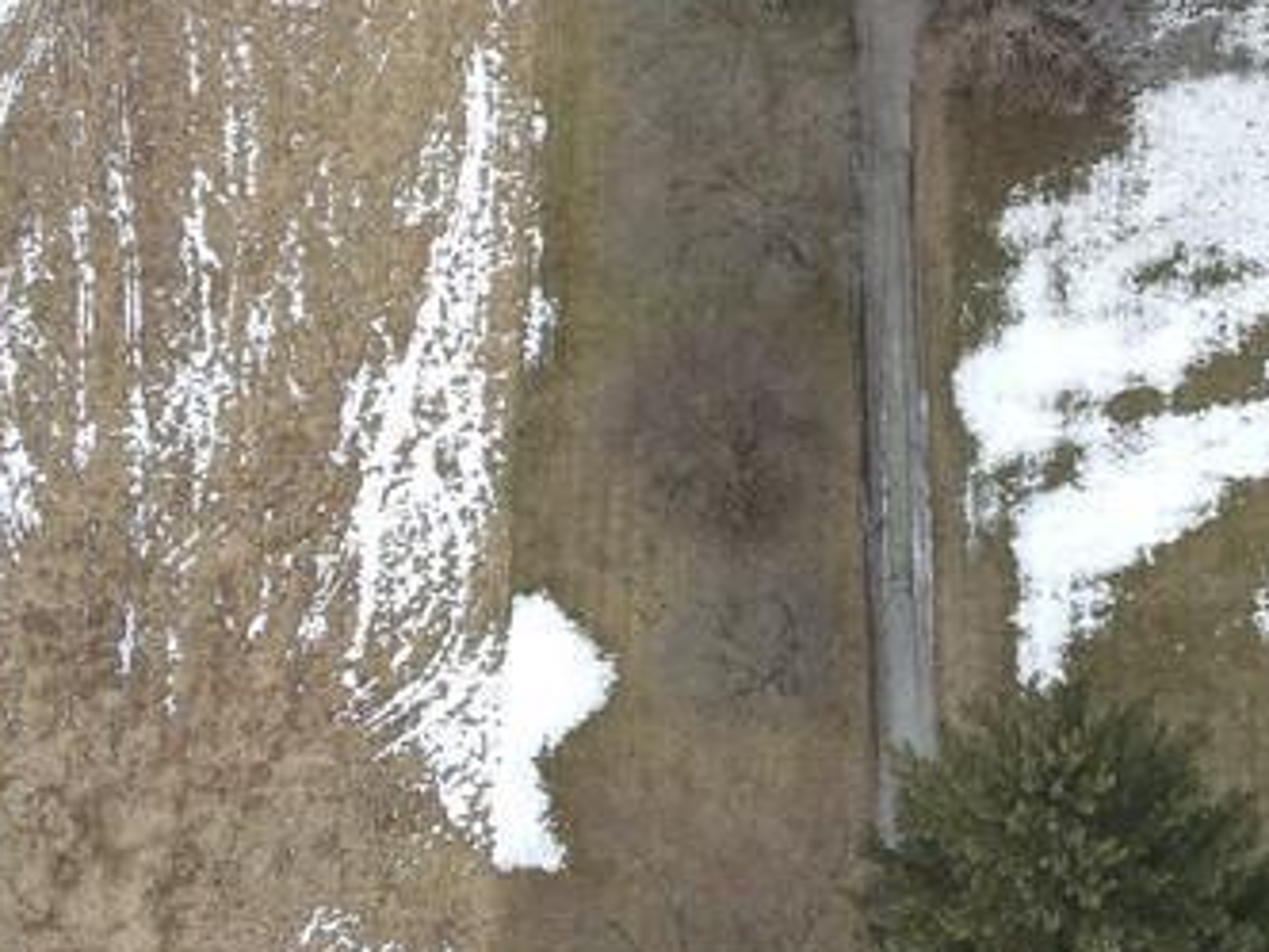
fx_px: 2713
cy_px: 145
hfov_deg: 25.7
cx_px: 1063
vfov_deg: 19.6
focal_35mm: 74
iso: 100
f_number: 2.8
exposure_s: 1/200
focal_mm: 4.5
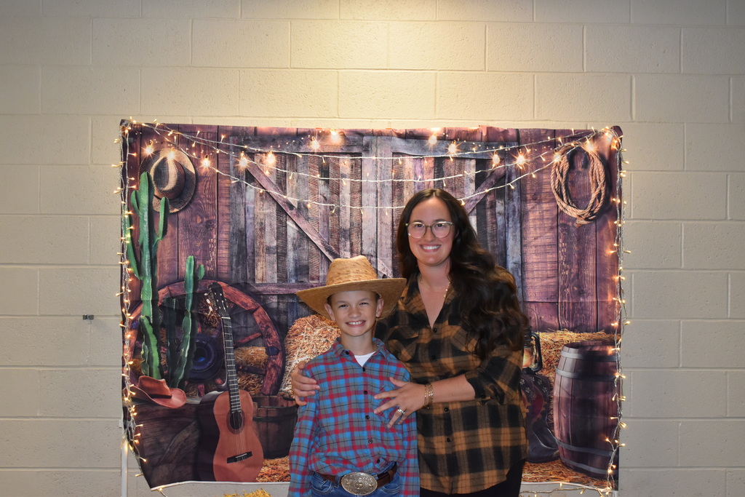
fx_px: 1055
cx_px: 372
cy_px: 248
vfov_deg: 26.5
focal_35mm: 51
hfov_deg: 38.9
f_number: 4.5
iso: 1250
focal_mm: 34
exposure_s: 1/125
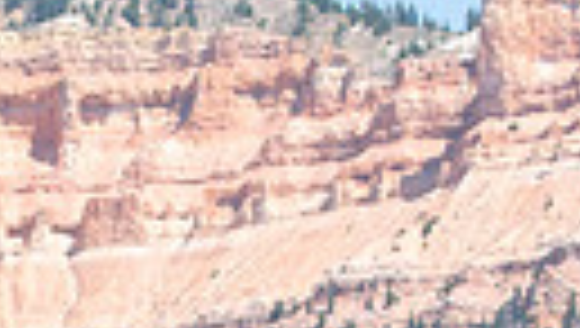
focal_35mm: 357
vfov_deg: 3.4
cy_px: 776
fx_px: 5498
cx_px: -152
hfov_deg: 6.0
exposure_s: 1/500
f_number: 5.6
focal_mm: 70
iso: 100
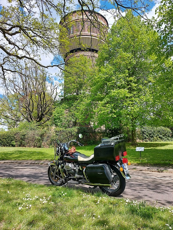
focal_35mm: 24
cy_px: 115
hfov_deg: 56.8
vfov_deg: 71.6
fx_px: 160
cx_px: 86
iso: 32
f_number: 1.8
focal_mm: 5.23
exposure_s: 1/476
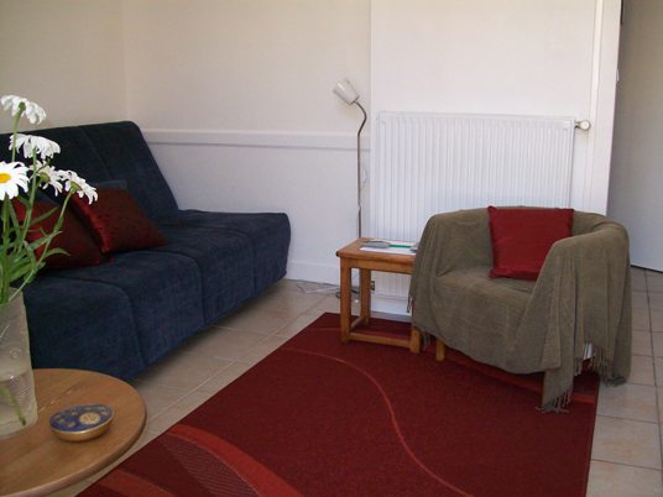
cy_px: 248
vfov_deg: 39.7
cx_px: 332
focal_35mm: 36
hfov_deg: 51.4
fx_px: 690
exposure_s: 1/64
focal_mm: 6
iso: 200
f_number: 2.7
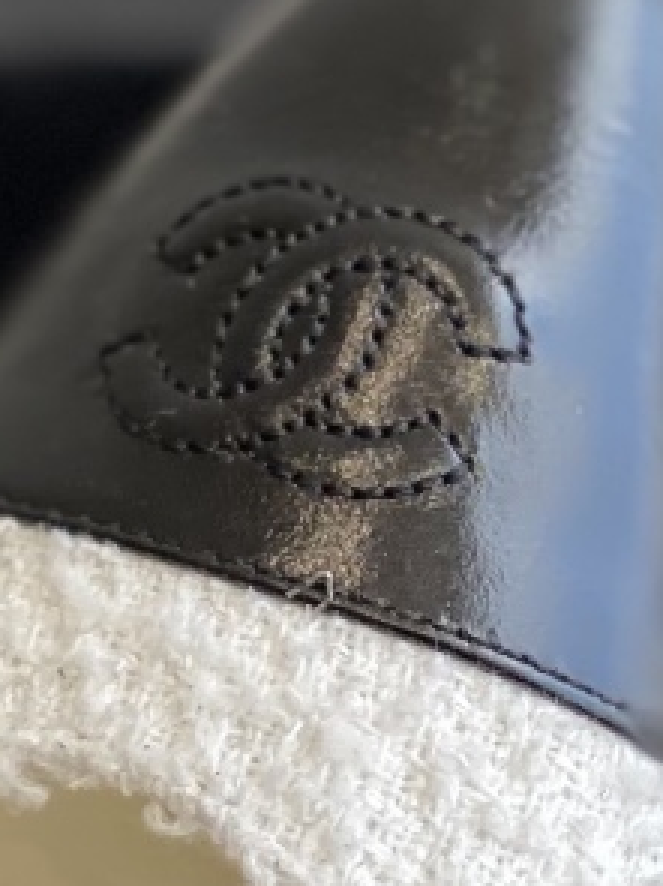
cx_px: -15
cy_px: 126
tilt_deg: -46.6
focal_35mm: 254
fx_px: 6491
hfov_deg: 5.8
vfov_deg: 7.8
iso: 20
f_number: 2
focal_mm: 6
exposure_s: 1/207
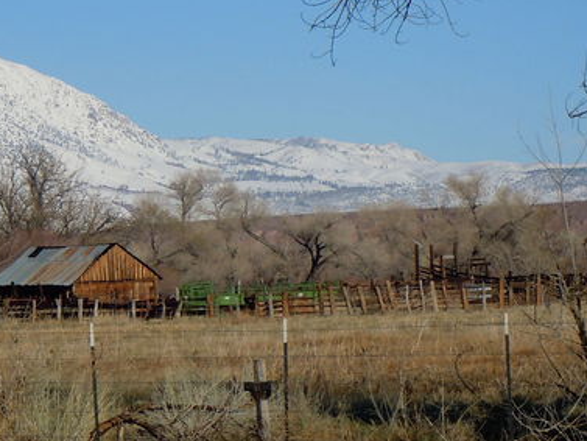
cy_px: 100
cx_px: 64
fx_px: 4173
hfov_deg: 8.0
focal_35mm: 246
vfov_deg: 6.0
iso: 100
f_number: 9.2
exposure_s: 1/400
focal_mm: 20.9
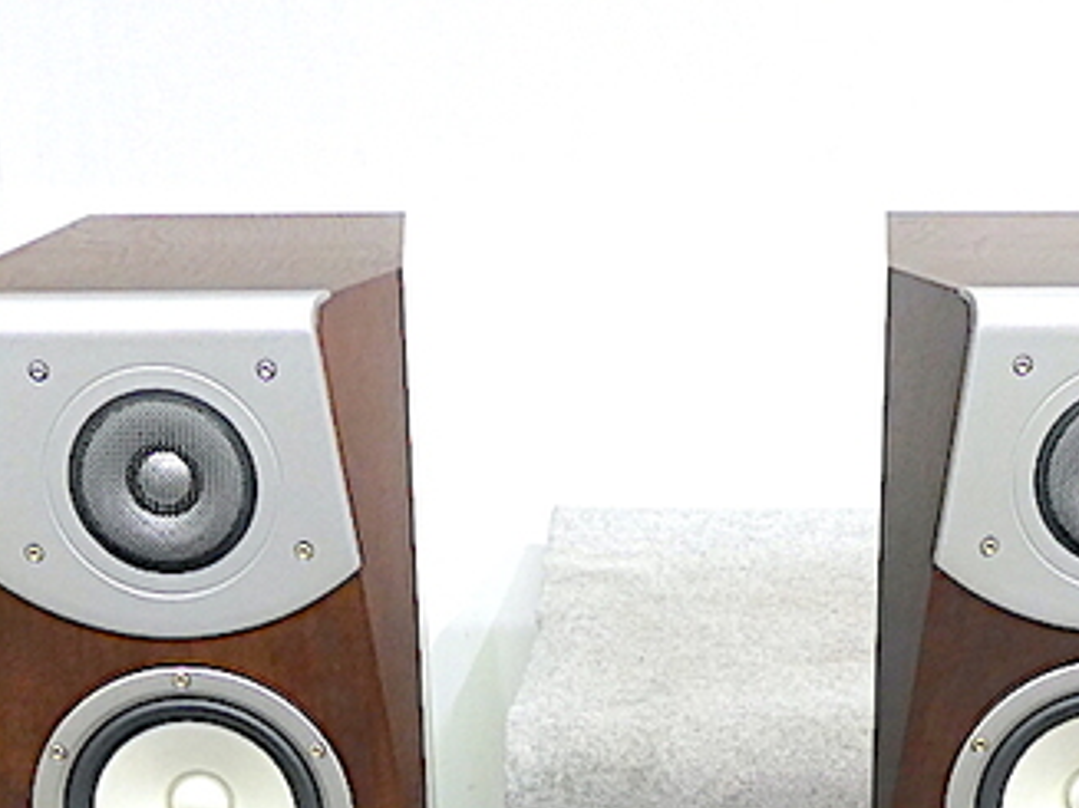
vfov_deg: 14.4
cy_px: 1138
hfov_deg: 20.2
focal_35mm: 97
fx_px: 3022
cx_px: 643
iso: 200
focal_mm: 5.8
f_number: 3.6
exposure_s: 1/13
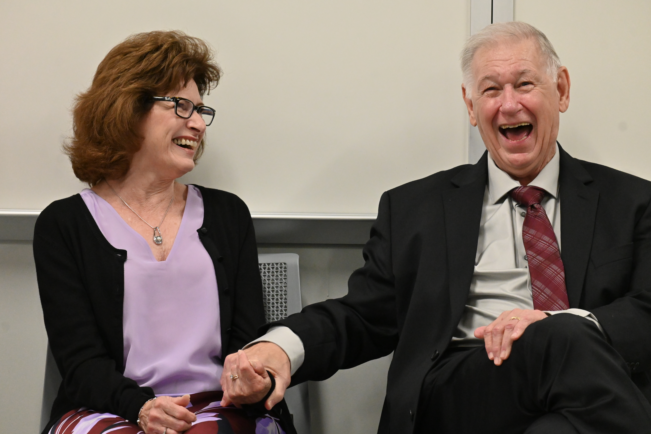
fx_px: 2984
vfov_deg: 8.3
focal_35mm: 165
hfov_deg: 12.5
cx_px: 326
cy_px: 217
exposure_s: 1/125
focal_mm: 110
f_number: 8
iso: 3200
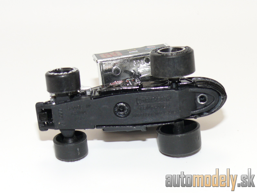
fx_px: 720
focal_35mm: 97
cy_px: 96
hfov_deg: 20.2
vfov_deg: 15.2
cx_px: 128
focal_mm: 13
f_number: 4
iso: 100
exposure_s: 1/30
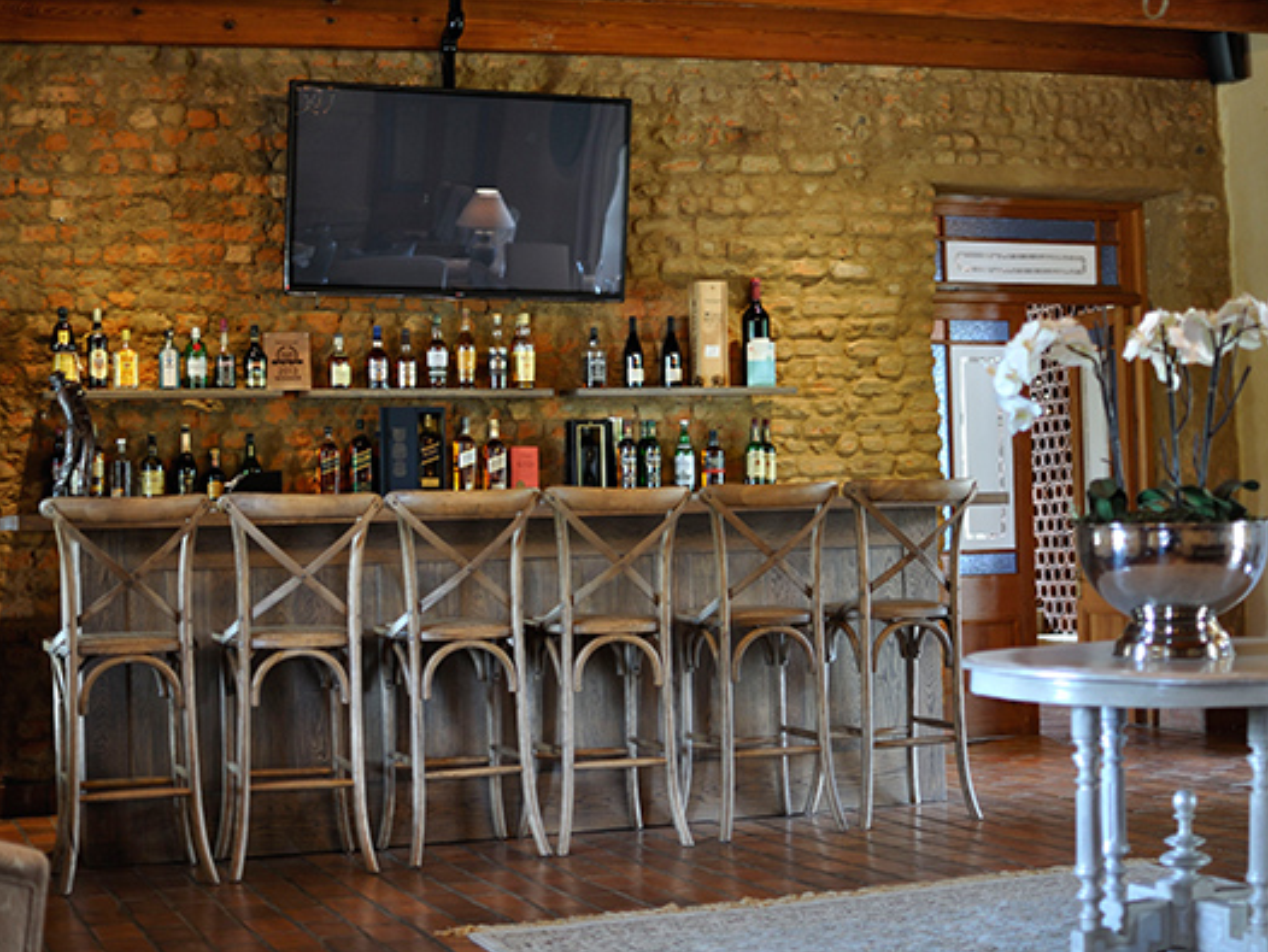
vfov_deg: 25.4
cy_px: 480
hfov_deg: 33.4
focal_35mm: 58
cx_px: 697
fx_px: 2109
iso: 400
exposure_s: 1/20
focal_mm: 35
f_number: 2.2
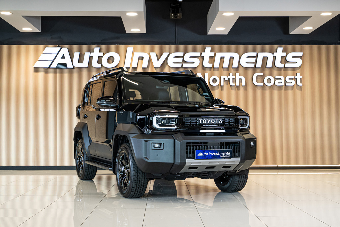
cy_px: 114
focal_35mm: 53
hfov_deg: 37.5
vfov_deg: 25.5
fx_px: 501
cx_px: 170
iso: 800
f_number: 4.5
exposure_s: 1/125
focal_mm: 53
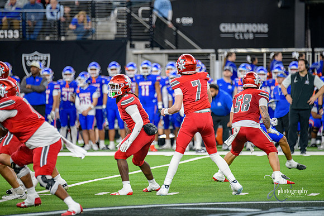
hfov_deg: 6.9
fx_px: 2701
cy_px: 108
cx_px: 162
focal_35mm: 300
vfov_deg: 4.6
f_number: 2.8
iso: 1000
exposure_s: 1/400
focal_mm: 300
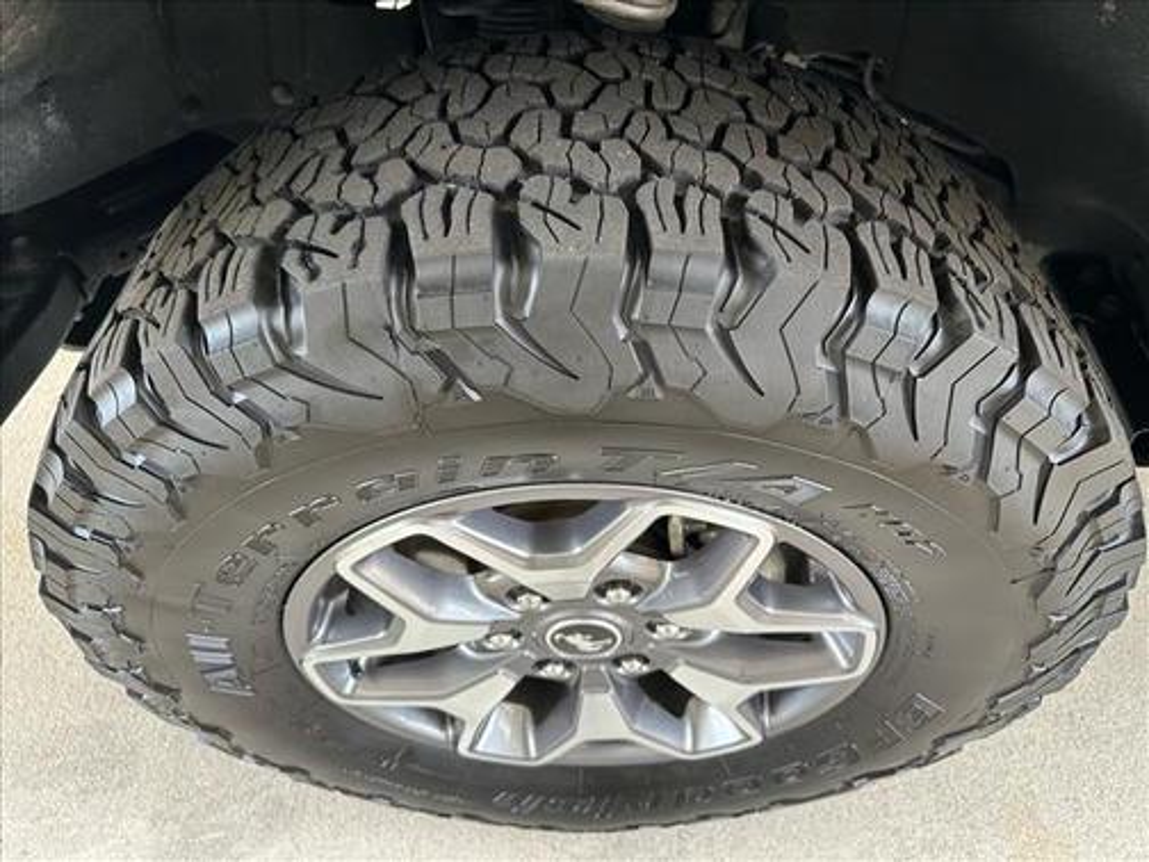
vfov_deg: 56.8
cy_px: 431
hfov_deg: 71.6
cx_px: 574
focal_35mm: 24
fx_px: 797
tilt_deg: -48.0
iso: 125
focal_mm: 6.86
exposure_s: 1/60
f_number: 1.78
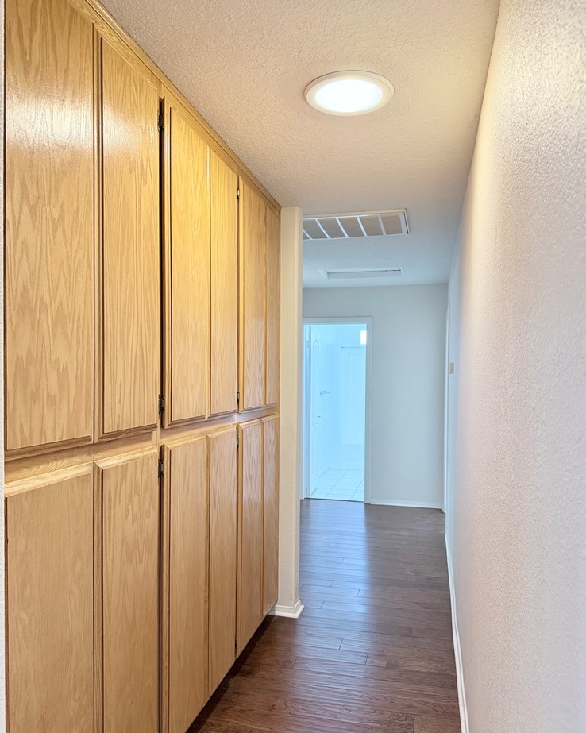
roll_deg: -0.7
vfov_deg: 66.0
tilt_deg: -1.9
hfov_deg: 54.9
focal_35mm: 26
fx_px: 564
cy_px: 384
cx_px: 295
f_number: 1.78
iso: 400
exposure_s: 1/120
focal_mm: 6.76
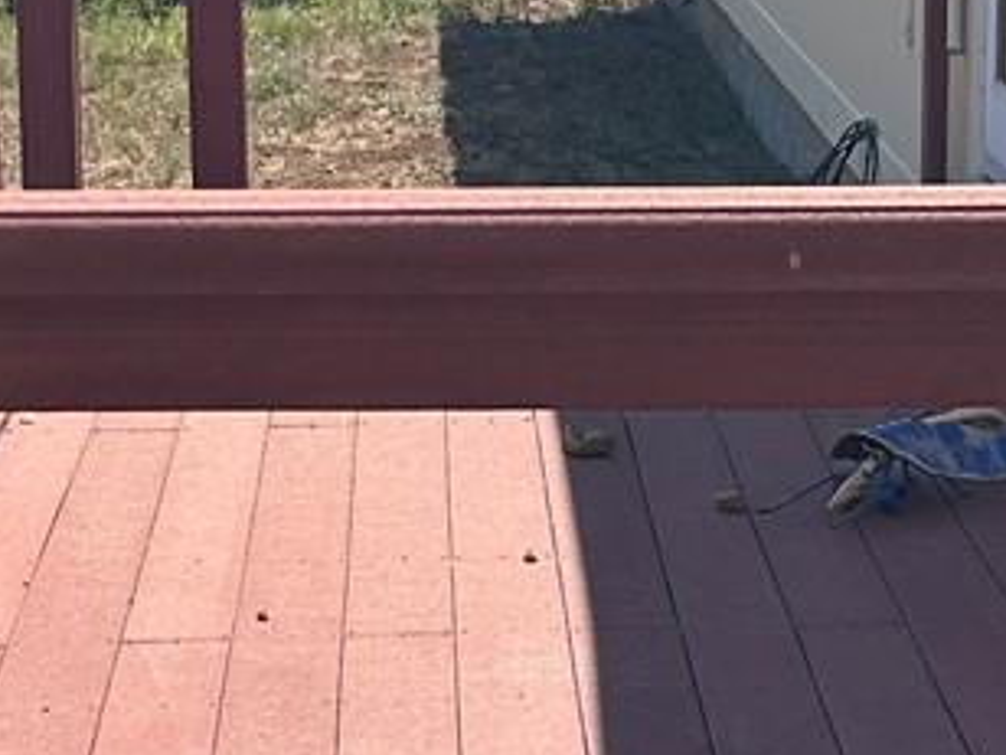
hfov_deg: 14.6
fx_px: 3923
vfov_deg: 10.9
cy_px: 137
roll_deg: +1.2
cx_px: 336
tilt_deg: -7.0
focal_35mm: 135
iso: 50
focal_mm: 5.7
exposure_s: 1/4831
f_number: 1.5
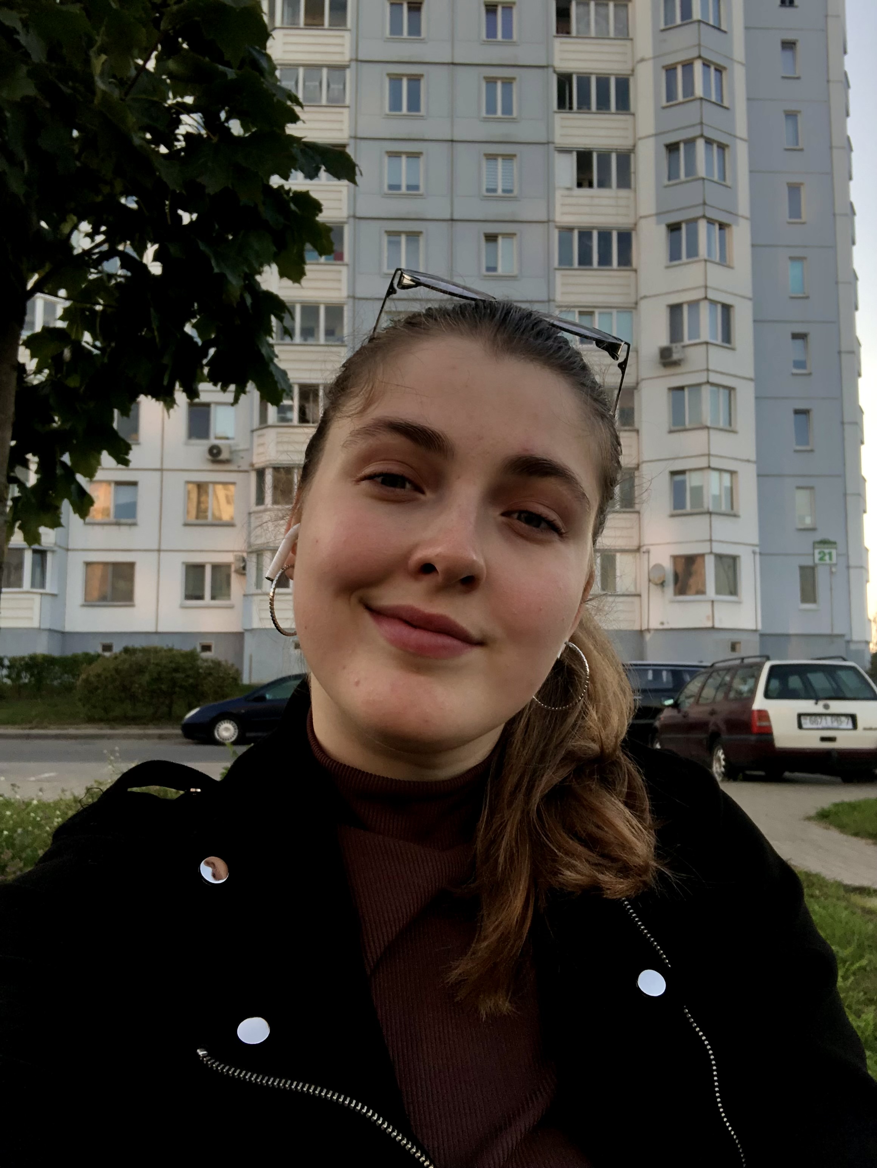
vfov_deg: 56.8
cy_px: 584
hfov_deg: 44.2
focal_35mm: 32
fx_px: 1080
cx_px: 438
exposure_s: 1/195
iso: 20
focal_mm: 2.87
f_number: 2.2
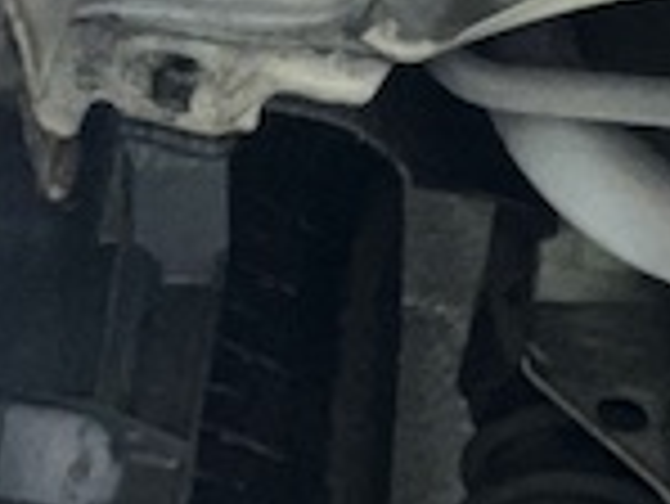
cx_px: 634
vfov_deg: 14.9
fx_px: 1918
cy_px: 333
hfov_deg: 19.4
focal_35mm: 99
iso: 200
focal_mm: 2.71
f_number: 2.2
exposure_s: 1/50
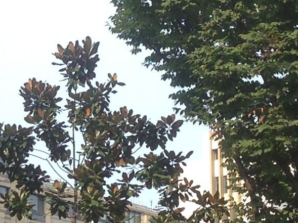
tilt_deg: +14.4
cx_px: 18
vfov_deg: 8.1
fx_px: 1574
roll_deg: -1.9
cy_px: 93
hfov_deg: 10.7
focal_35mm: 183
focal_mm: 4.12
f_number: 2.4
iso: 50
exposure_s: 1/570
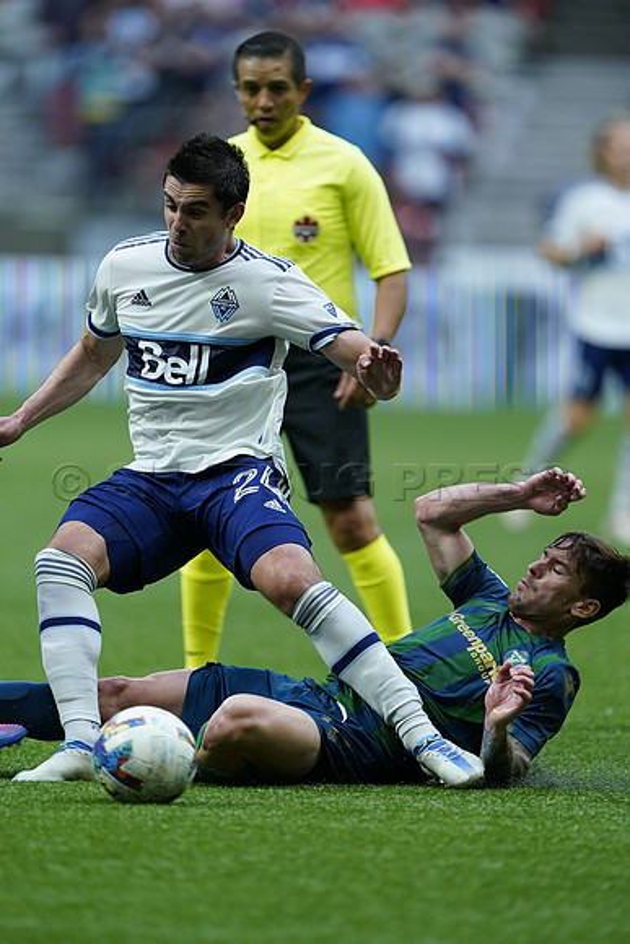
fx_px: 15739
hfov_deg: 2.3
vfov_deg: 3.4
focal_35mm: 600
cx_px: 315
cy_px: 472
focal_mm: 600
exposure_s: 1/1600
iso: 2500
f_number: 4
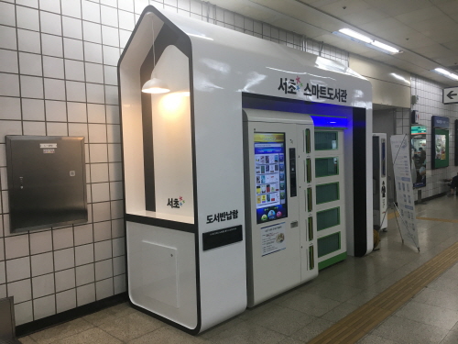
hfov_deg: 61.7
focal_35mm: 29
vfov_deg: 48.2
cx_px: 229
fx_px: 384
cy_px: 172
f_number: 2.2
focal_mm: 4.15
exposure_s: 1/40
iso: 25
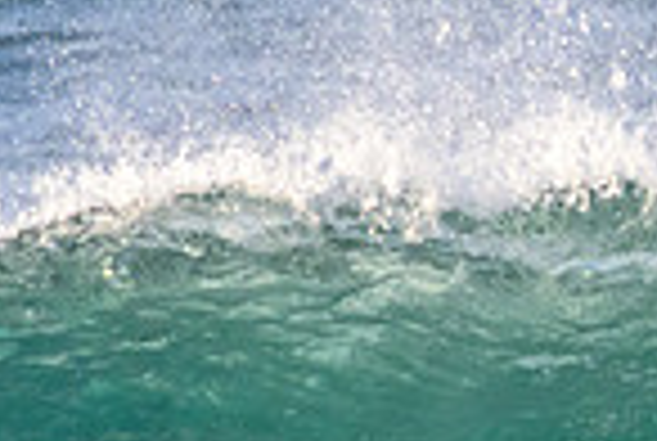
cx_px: 832
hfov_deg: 0.5
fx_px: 75526
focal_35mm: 4130
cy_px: 672
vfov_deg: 0.3
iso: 2800
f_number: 11
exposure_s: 1/1600
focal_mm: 800
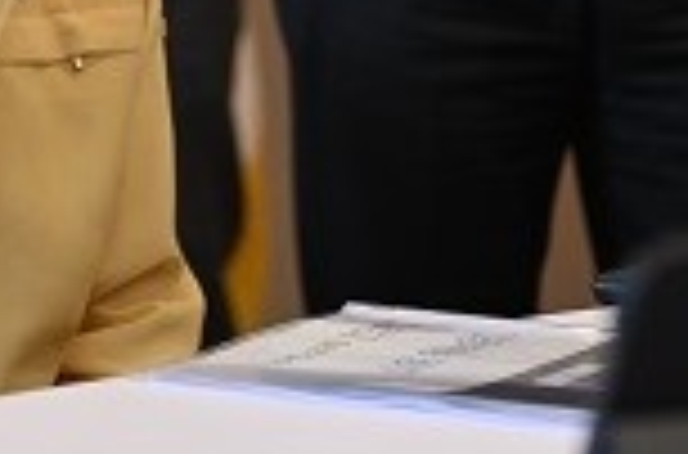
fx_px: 5068
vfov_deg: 5.1
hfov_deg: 7.8
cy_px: -61
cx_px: 270
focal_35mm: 266
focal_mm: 70
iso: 400
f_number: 2.8
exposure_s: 1/160
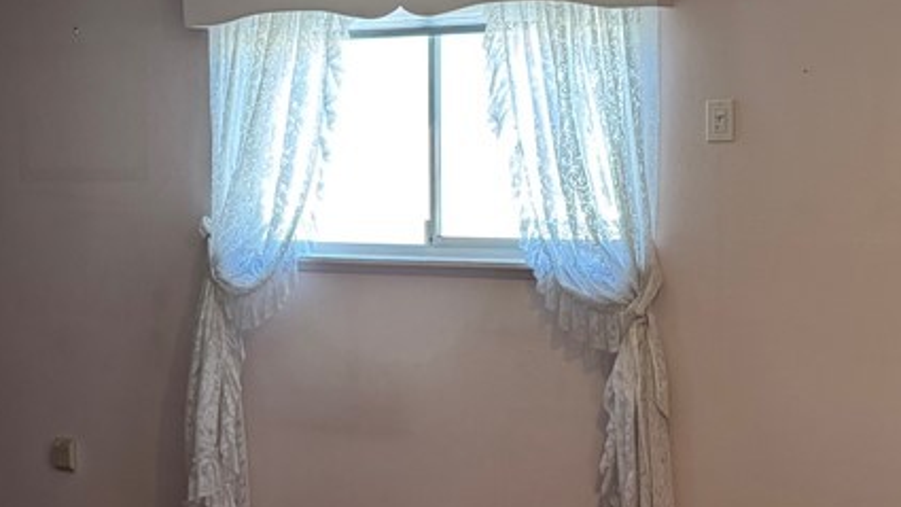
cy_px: 248
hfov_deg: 33.3
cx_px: 392
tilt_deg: -4.6
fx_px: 1505
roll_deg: +0.6
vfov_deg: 19.1
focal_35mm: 63
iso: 400
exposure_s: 1/60
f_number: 1.78
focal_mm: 6.76
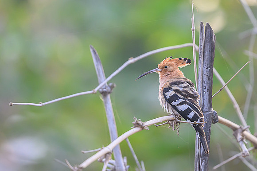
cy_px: 68
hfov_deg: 3.4
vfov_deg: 2.3
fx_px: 4315
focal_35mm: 605
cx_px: 150
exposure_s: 1/2500
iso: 1600
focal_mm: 400
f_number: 2.8
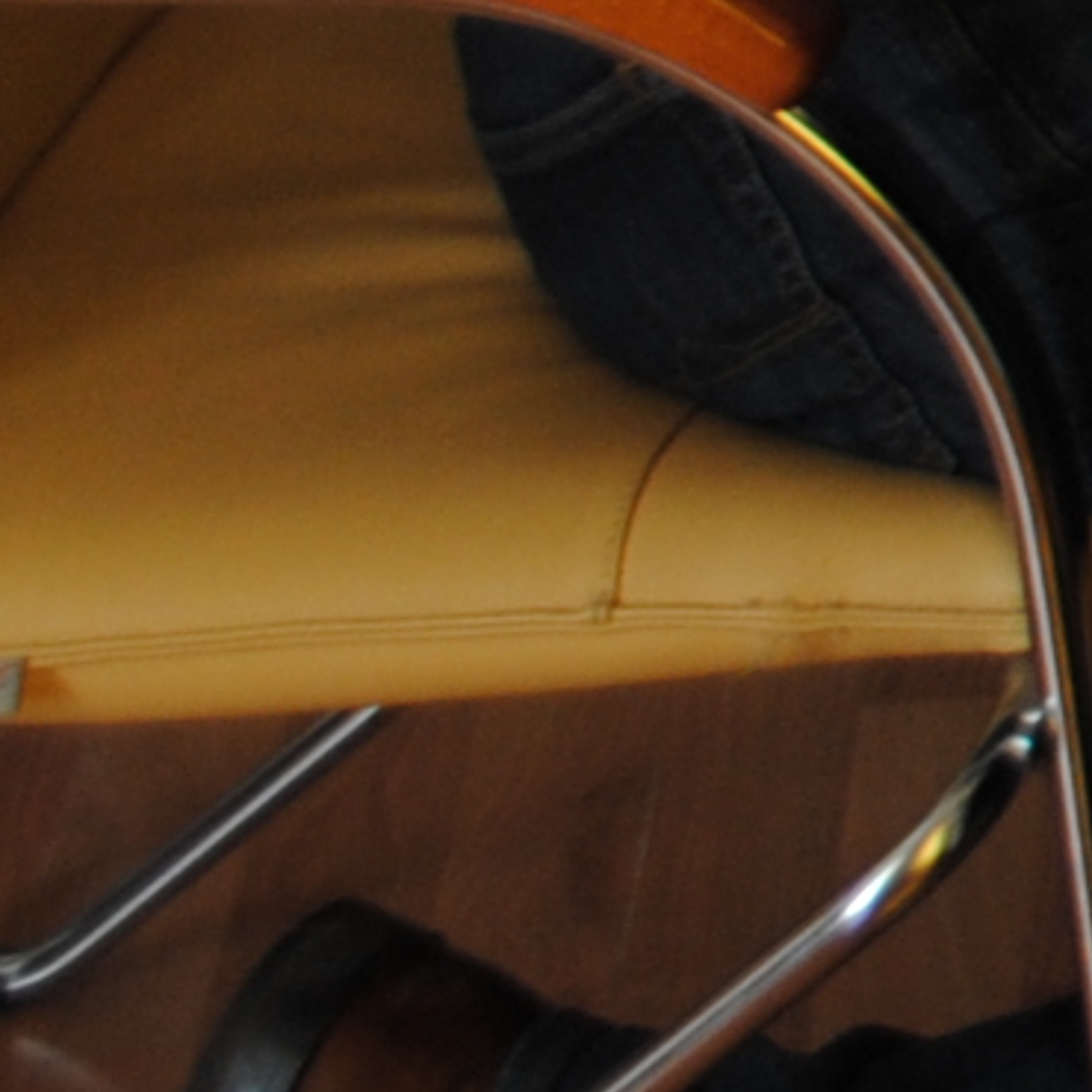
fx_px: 7852
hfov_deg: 6.7
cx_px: 4029
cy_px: -1313
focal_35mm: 220
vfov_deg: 7.5
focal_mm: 22
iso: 200
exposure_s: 1/60
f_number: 4
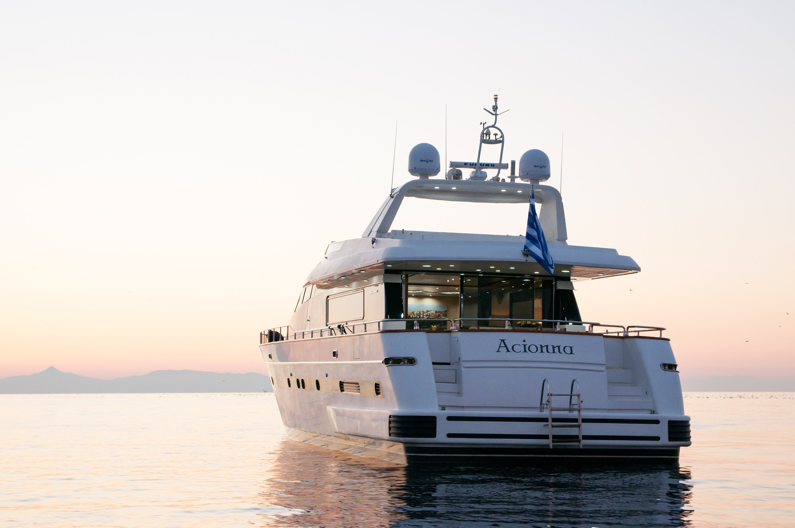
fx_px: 1257
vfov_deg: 23.7
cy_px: 264
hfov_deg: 35.1
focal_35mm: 57
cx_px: 398
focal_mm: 38
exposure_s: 1/125
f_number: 5
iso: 500
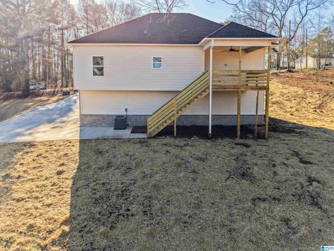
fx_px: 232
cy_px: 126
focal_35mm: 24
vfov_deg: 56.8
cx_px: 167
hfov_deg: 71.6
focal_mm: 8.7
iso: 300
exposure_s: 1/2500
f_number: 1.8
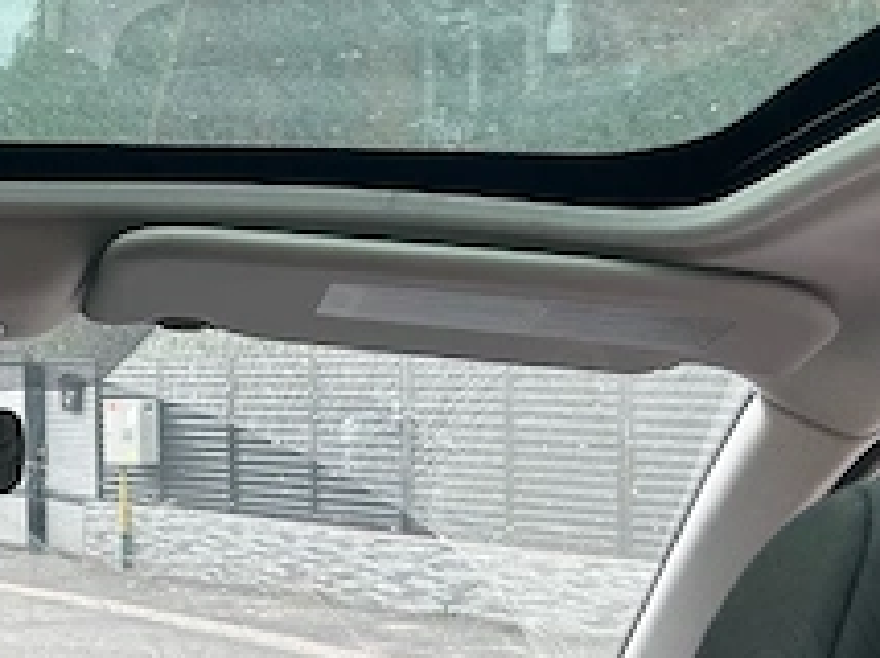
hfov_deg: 24.6
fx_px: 1854
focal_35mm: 73
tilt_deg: -7.1
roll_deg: +2.9
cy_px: 547
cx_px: -127
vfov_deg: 19.9
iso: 32
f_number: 1.5
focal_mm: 5.7
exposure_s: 1/137
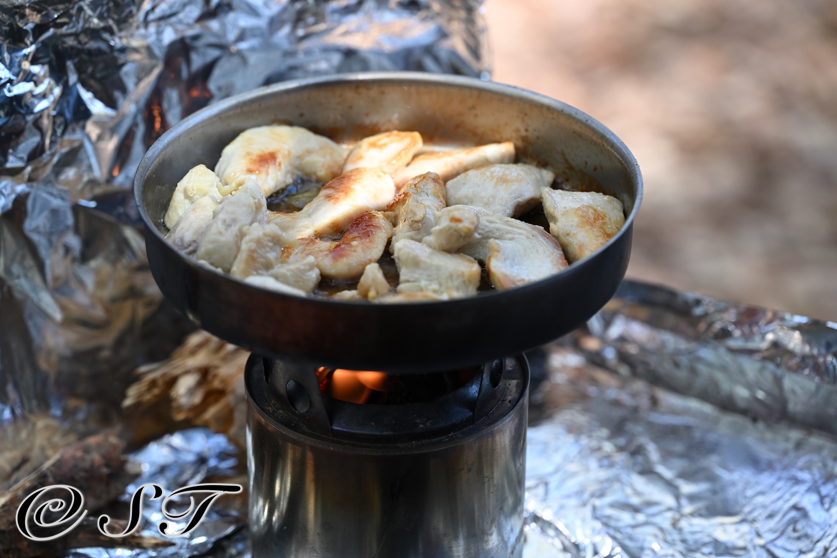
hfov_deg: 19.5
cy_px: 279
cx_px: 418
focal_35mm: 105
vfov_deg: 13.0
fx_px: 2441
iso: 500
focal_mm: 105
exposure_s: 1/400
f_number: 4.5
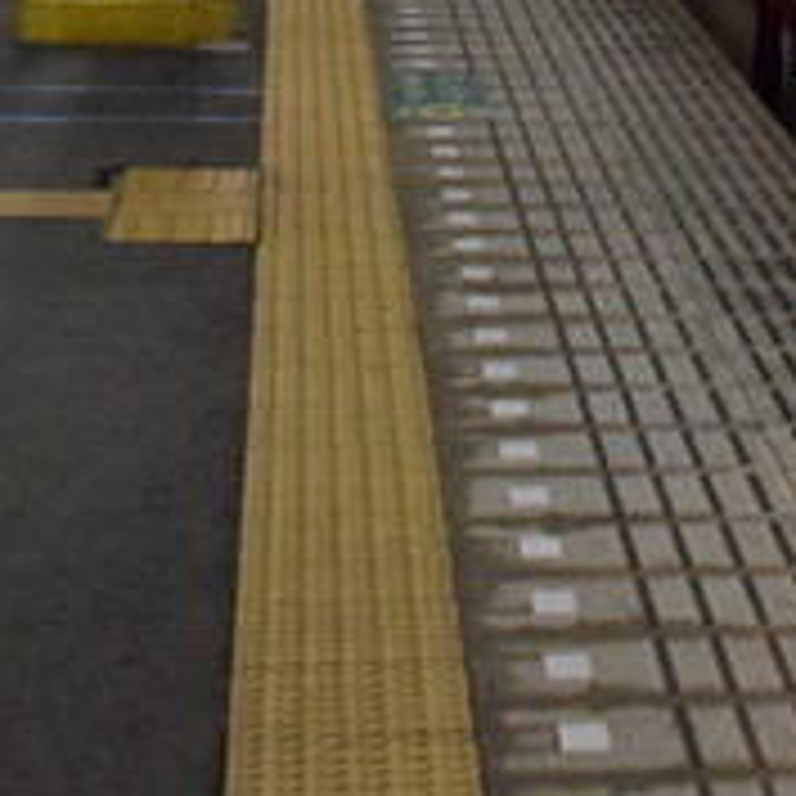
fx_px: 4501
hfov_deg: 9.8
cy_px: -261
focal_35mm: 173
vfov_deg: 9.9
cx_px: 1183
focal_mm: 30
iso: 6400
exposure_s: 1/160
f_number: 6.3
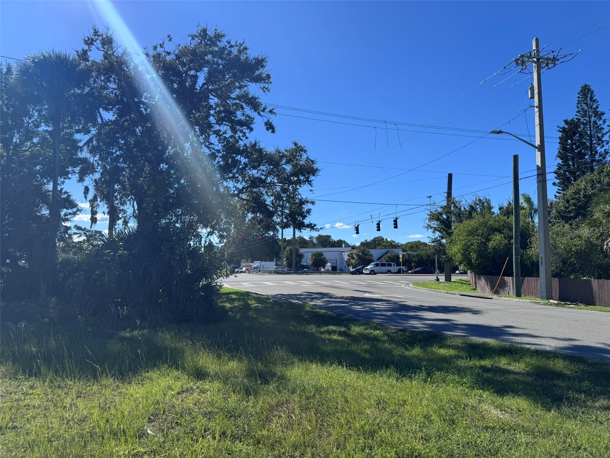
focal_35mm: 24
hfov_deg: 71.6
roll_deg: +0.1
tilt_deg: +5.0
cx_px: 305
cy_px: 229
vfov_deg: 56.8
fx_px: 423
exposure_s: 1/5348
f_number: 1.78
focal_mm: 6.76
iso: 80
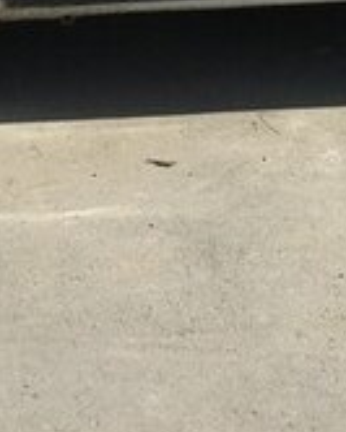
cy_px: -111
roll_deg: +0.2
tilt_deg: -18.6
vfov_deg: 15.3
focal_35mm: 120
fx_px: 1535
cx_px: 434
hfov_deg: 12.5
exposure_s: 1/1314
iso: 25
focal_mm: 3.3
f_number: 2.4
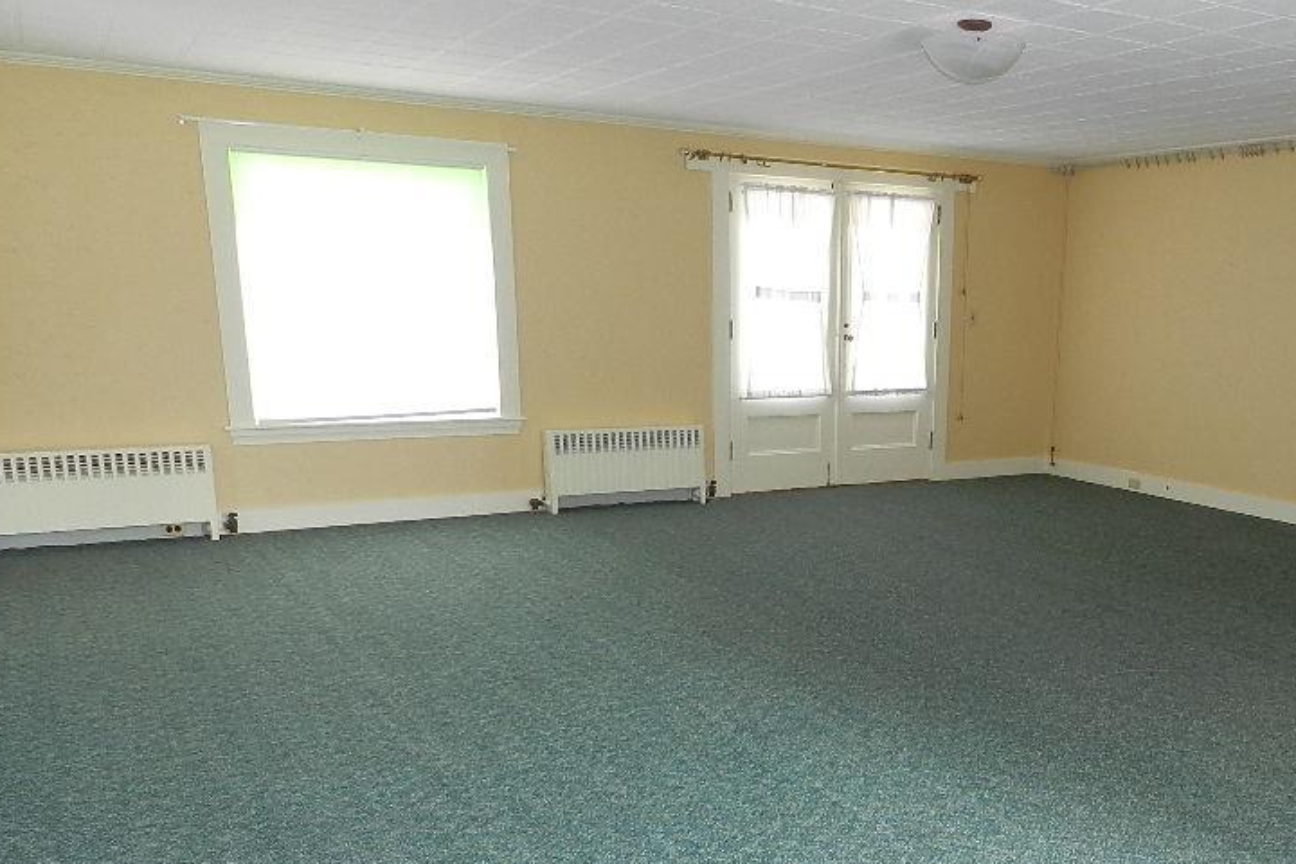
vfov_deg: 38.3
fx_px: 1224
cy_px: 603
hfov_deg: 54.6
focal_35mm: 34
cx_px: 873
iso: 200
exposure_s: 1/30
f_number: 3.4
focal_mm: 4
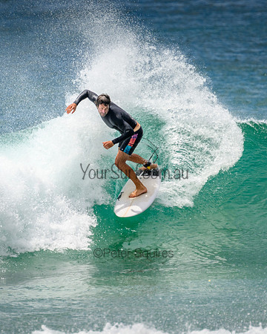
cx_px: 113
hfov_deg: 1.4
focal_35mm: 1126
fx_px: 11124
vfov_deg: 1.7
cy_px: 167
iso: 560
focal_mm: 800
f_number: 11
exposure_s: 1/2000
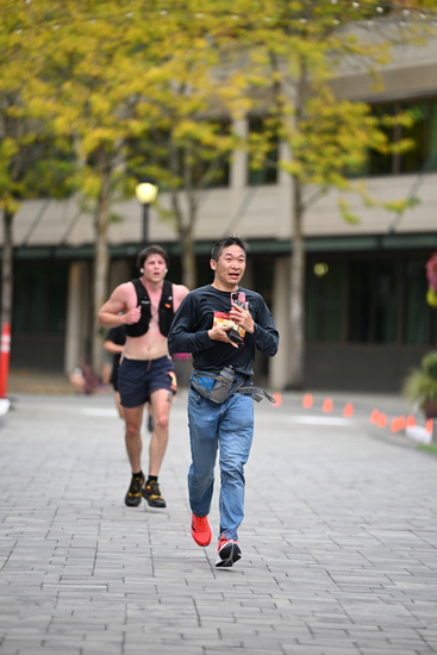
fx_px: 3639
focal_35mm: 200
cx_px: 218
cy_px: 328
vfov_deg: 10.3
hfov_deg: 6.9
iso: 640
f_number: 2.8
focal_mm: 200
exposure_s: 1/2000
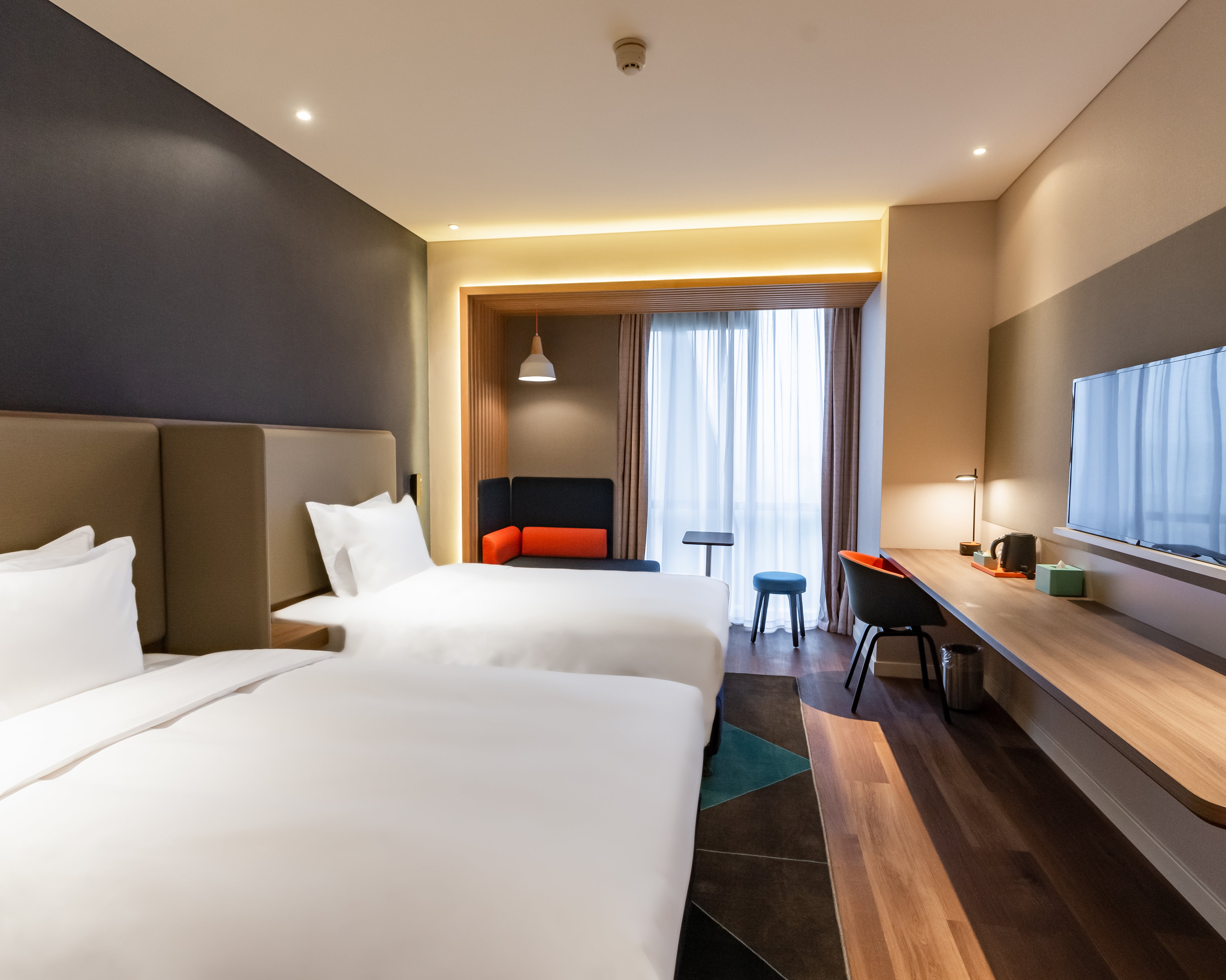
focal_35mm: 19
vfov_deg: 70.8
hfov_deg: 83.2
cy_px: 495
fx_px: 689
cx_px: 642
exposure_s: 1/50
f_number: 6.3
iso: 1250
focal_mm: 16
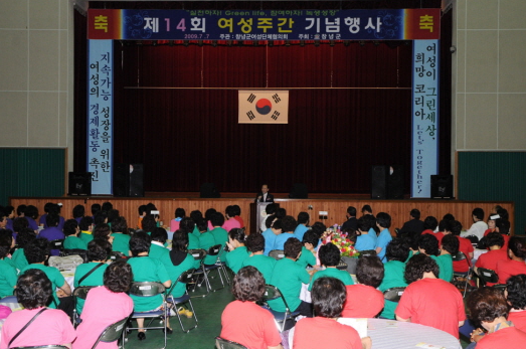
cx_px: 267
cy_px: 169
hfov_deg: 47.5
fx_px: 598
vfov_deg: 32.5
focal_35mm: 41
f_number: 6.3
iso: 640
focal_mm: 26
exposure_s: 1/60
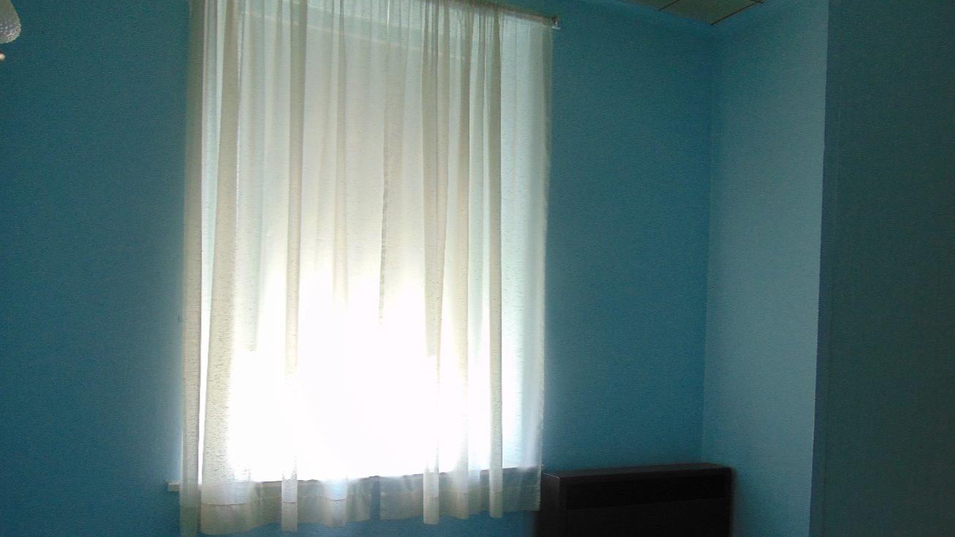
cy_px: 352
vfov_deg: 38.6
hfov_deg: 64.3
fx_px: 760
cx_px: 468
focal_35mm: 30
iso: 80
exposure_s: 1/30
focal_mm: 4.5
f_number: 3
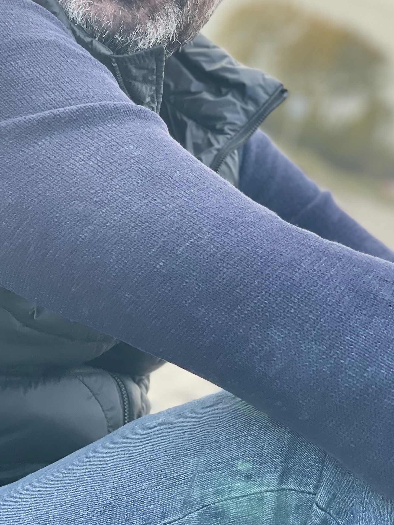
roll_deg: -14.3
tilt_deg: +0.2
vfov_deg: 18.1
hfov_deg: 13.6
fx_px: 1639
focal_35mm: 108
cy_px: 130
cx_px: 48
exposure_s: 1/122
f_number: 2
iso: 25
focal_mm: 6
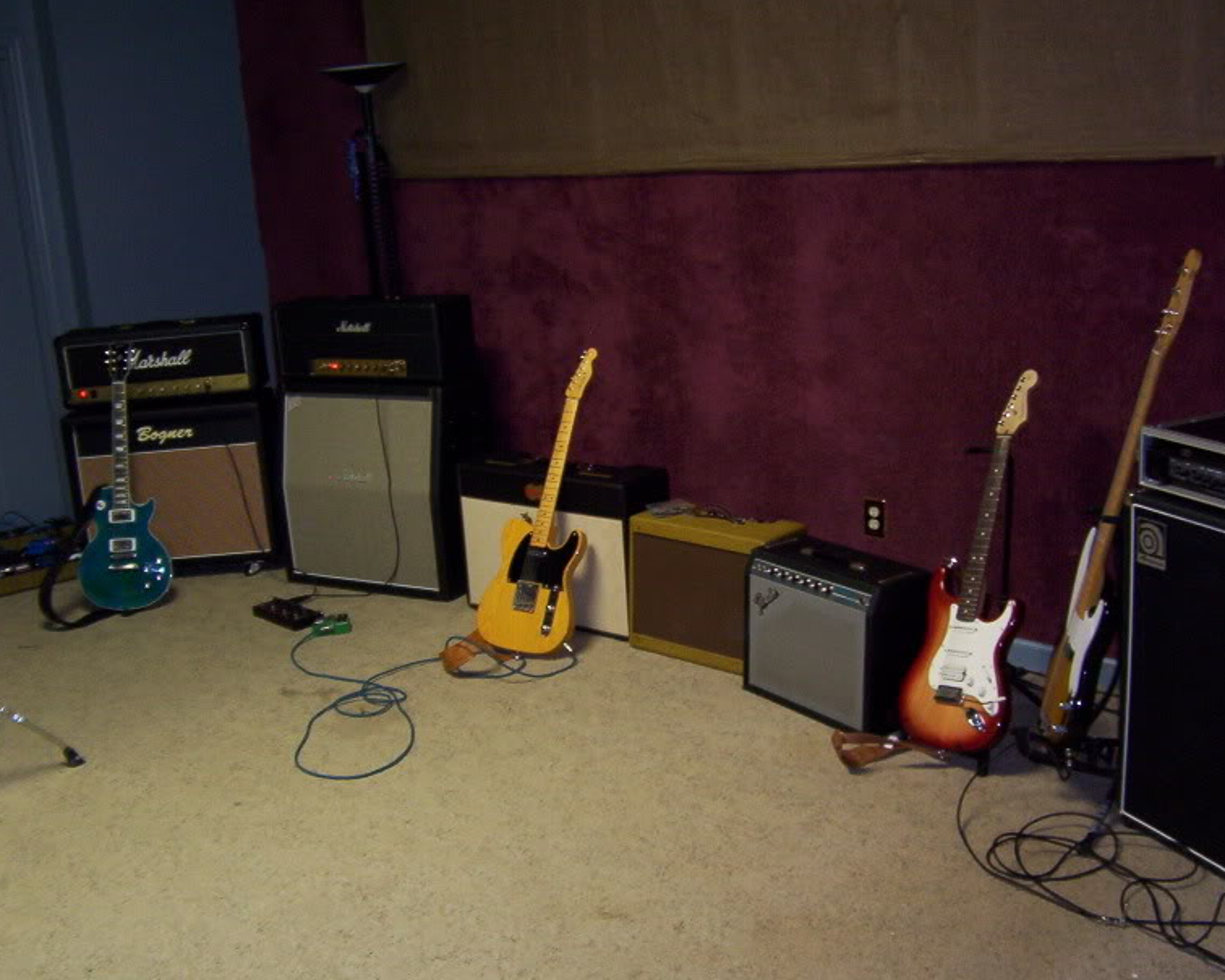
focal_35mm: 38
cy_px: 496
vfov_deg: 39.2
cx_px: 601
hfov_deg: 47.9
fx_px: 1378
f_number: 2.76
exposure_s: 1/30
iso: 140
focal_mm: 5.54
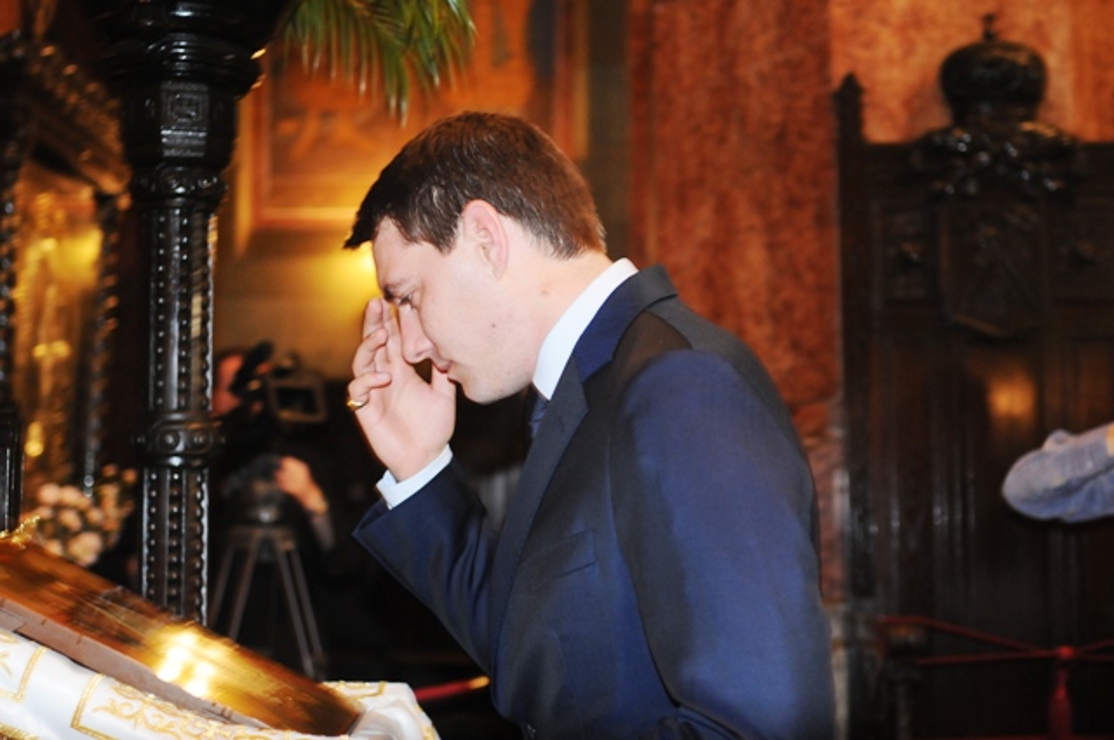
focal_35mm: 52
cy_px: 370
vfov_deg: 25.7
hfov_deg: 37.9
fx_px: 1623
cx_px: 557
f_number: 2.5
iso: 800
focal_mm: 35
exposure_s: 1/80
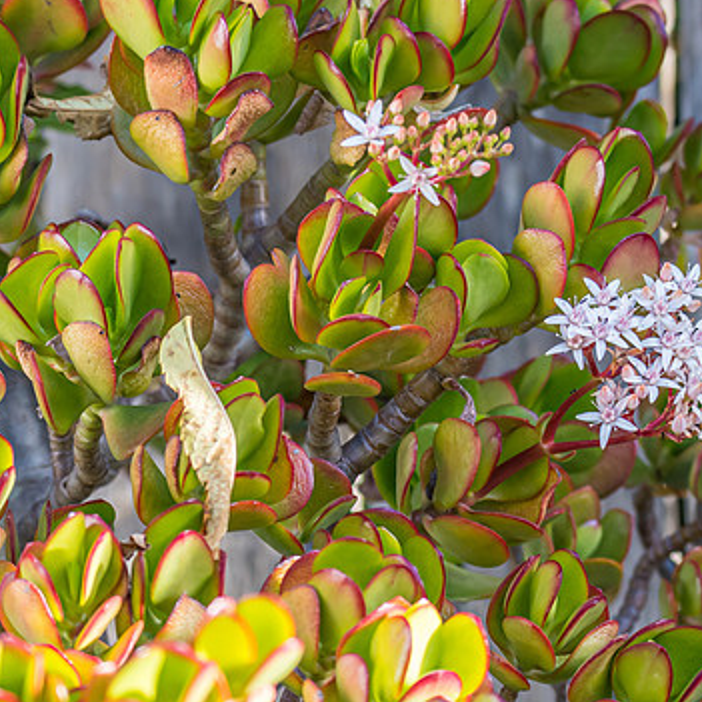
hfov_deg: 4.0
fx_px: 10118
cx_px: 279
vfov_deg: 4.0
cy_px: 413
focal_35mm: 441
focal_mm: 170
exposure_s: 1/250
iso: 400
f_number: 7.1
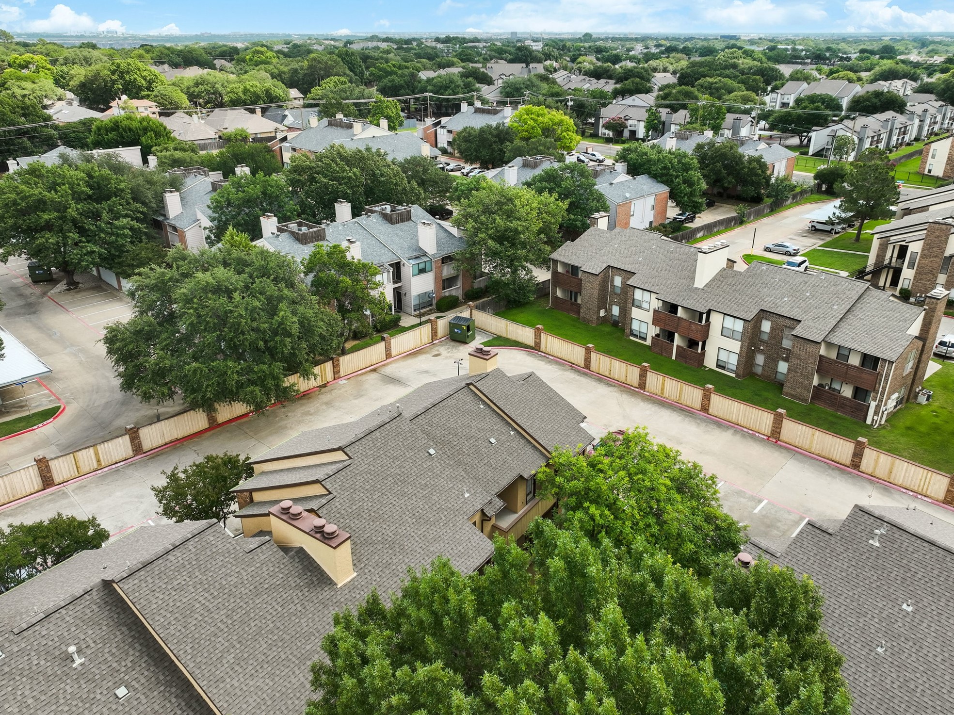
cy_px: 356
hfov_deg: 69.4
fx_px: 689
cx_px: 481
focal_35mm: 25
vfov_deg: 54.9
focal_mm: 12.29
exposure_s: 1/1250
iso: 150
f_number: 2.8
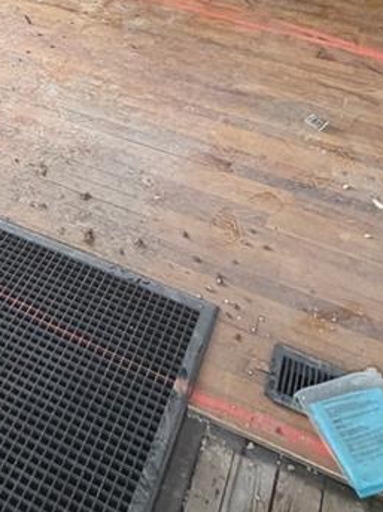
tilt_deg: -22.5
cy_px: -72
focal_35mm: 49
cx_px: 60
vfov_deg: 33.2
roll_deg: -1.8
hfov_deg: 28.8
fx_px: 723
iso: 200
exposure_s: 1/60
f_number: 2.2
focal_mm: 2.22
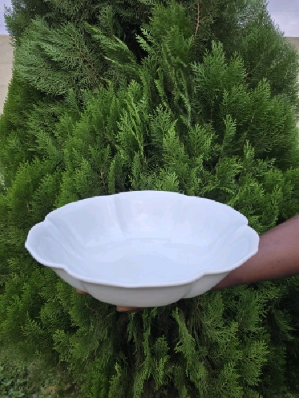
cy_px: 199
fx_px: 265
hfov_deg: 58.9
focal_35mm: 23
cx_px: 150
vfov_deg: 73.9
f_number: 1.7
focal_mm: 6.3
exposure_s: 1/182
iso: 25
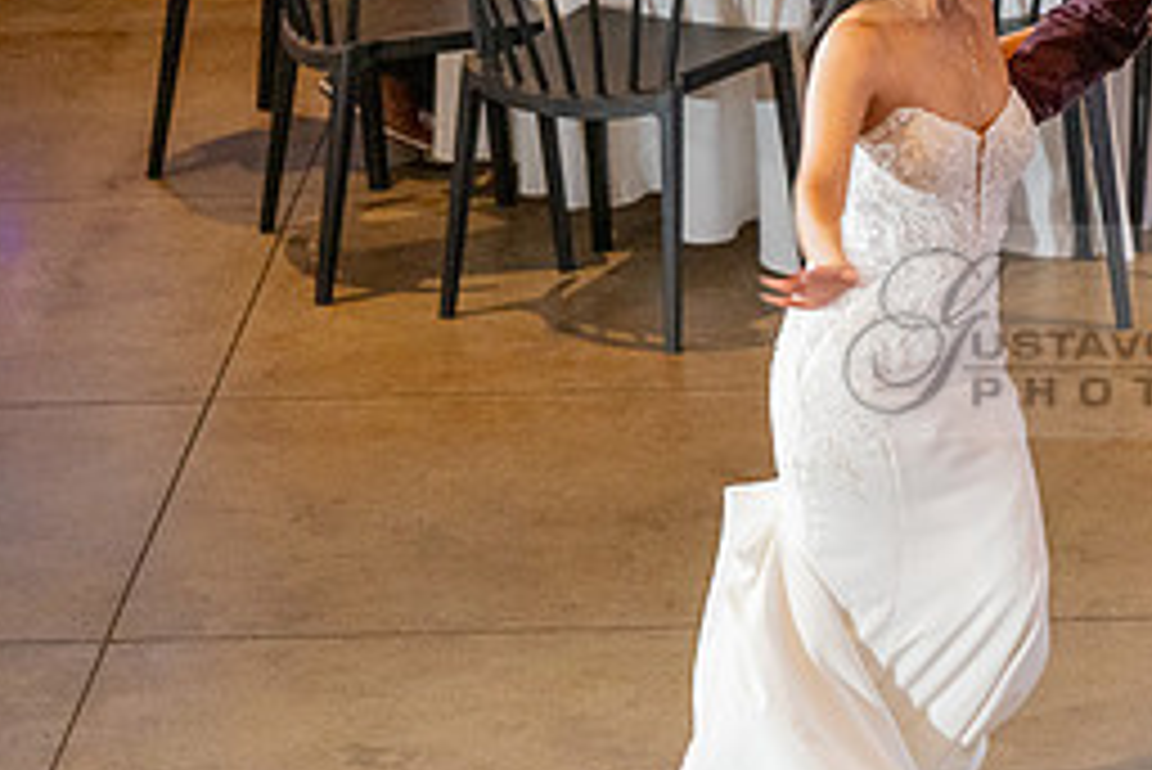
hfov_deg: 7.5
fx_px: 8709
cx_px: 1197
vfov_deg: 5.1
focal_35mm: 272
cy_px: 331
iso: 3200
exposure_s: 1/200
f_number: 4
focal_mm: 120
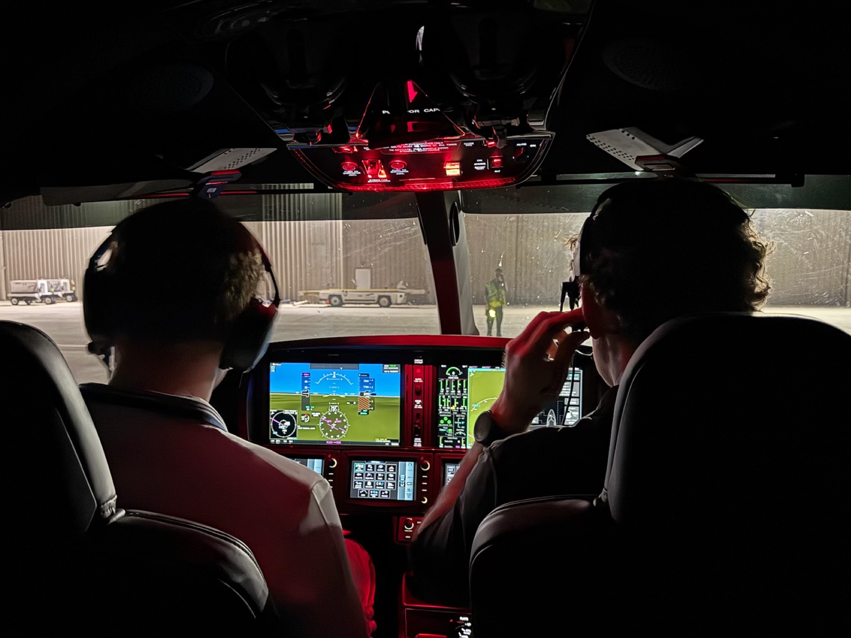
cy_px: 374
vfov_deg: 46.6
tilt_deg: -8.5
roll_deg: -0.2
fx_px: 738
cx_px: 375
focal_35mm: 30
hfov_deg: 59.8
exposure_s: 1/23
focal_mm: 6.76
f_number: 1.78
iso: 2000
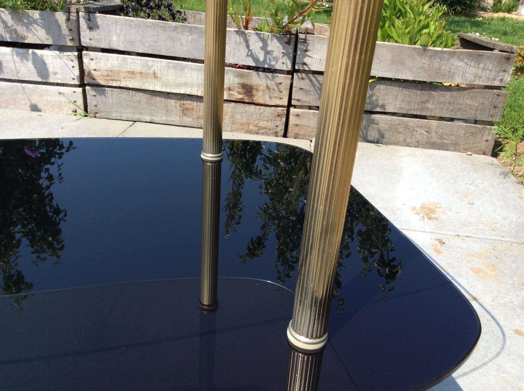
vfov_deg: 44.1
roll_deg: -3.7
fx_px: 484
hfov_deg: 56.9
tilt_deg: -27.4
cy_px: 196
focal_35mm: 32
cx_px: 262
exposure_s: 1/1167
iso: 32
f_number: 2.4
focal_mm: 3.3
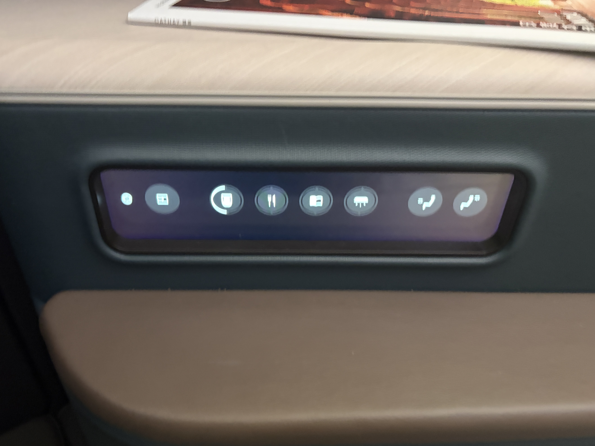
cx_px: 287
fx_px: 481
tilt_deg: -37.1
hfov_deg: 63.4
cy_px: 236
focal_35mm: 28
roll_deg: -0.5
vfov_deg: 49.7
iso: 800
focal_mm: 5.96
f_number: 1.6
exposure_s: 1/29
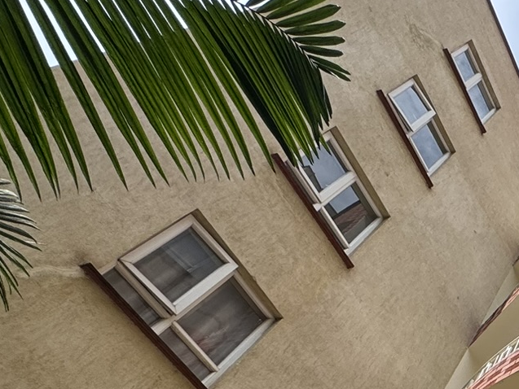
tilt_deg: +44.0
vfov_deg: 25.6
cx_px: 724
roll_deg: -1.7
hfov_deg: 30.1
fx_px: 675
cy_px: 555
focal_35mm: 45
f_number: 2.2
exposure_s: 1/2273
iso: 50
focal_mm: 2.22
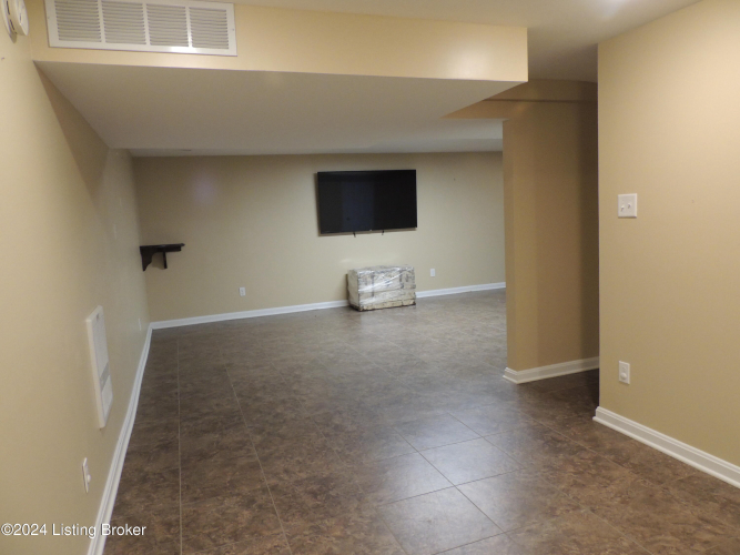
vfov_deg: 56.8
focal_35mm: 24
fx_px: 513
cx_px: 370
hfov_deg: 71.6
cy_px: 278
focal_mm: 4.3
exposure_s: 1/25
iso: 400
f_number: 3
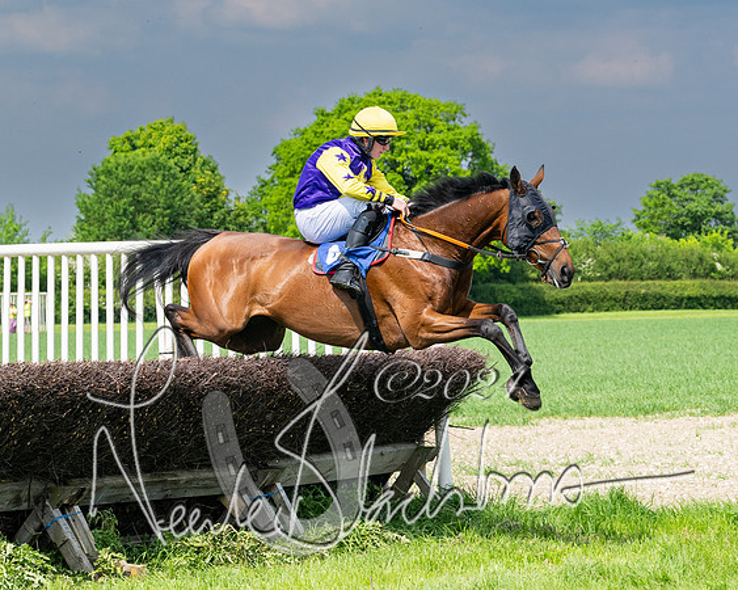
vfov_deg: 10.3
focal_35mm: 149
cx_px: 432
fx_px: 3262
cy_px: 335
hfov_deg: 12.9
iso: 400
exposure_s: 1/2000
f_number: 5
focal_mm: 70
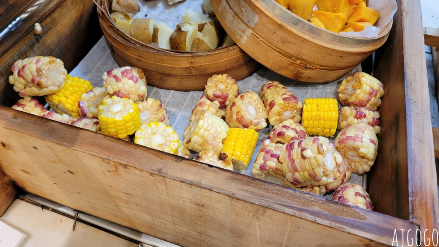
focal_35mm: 29
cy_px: 85
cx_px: 218
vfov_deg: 39.7
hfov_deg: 66.1
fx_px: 337
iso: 200
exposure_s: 1/60
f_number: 1.8
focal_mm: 5.4
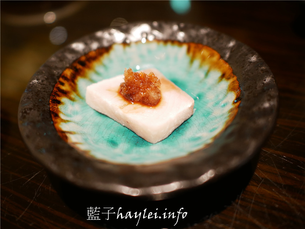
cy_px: 114
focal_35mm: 30
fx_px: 264
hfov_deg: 60.0
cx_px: 152
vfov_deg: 46.8
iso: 500
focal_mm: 15
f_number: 1.7
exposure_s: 1/60
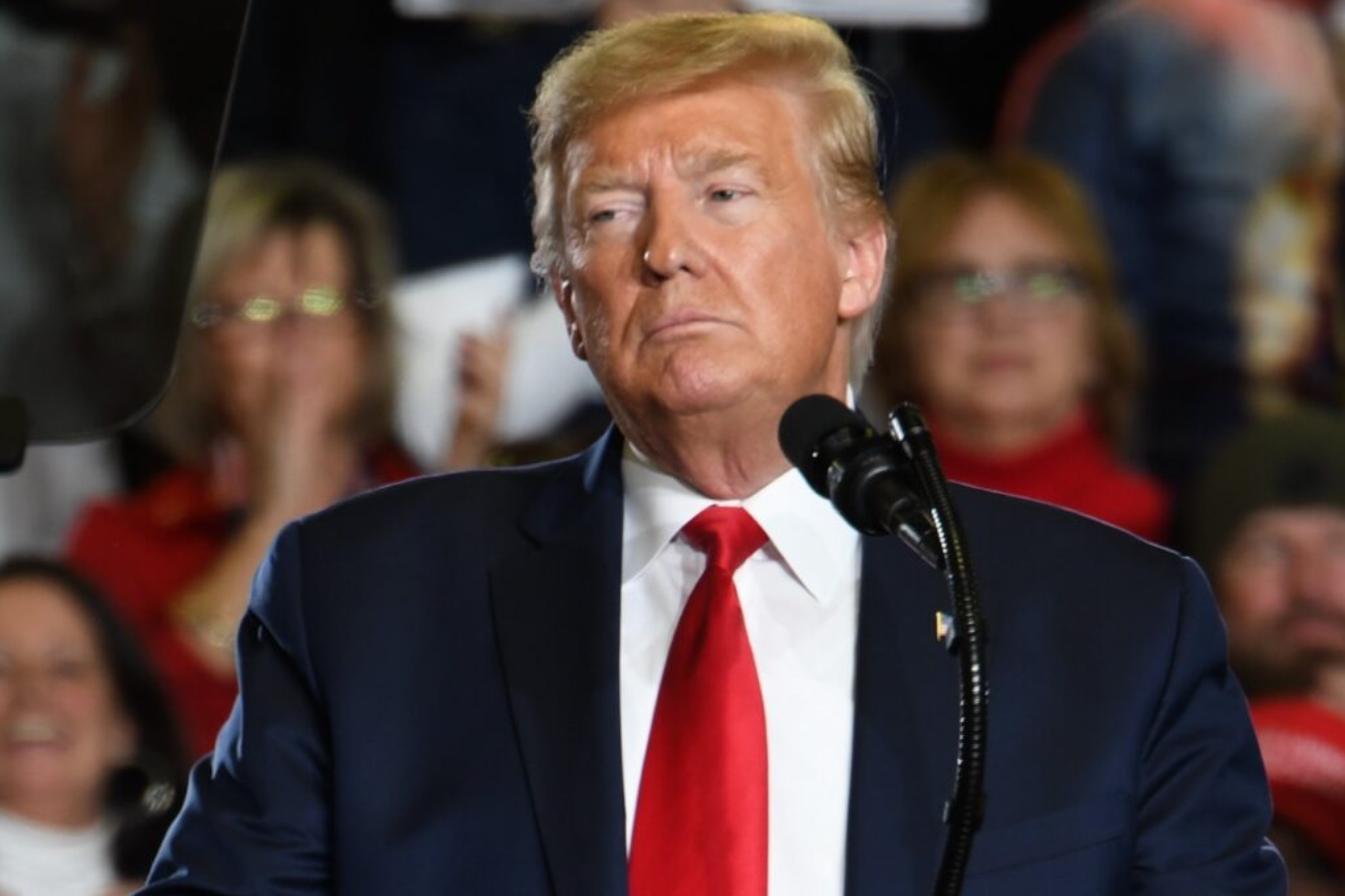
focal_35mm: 402
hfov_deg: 5.1
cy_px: 449
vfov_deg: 3.4
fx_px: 15016
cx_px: 673
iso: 640
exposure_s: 1/200
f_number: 5.6
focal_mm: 400
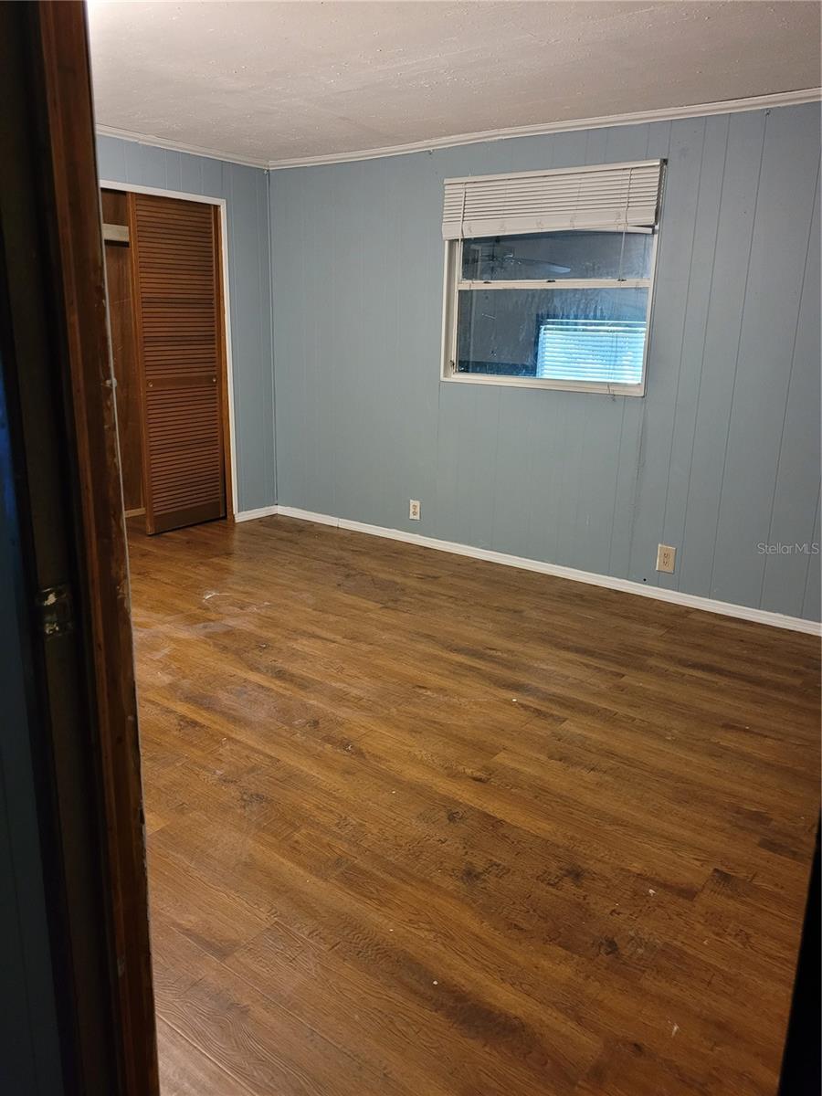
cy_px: 548
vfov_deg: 67.3
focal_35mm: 26
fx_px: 823
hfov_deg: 53.1
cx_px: 411
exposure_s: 1/39
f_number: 1.8
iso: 500
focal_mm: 5.4
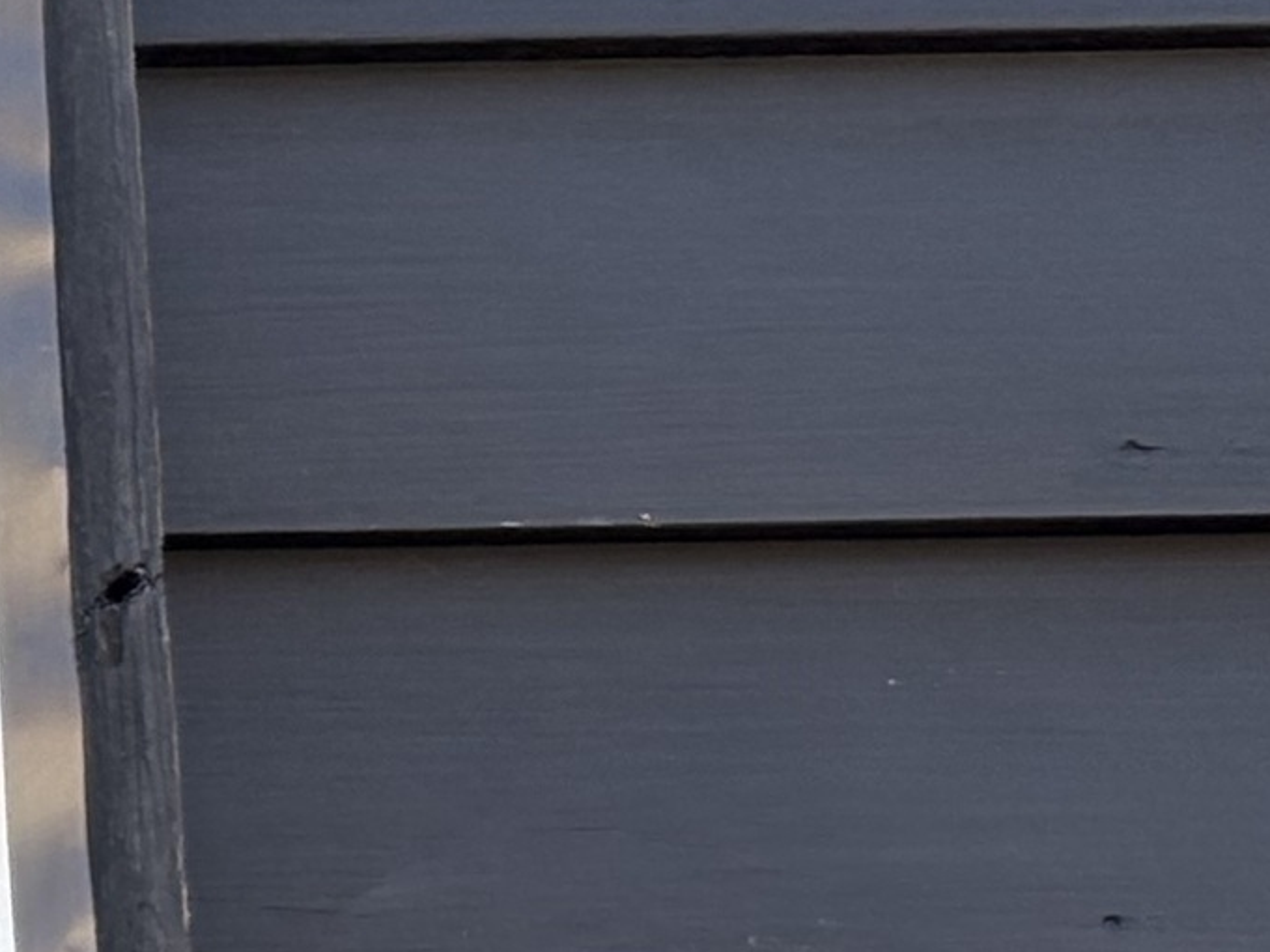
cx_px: -1337
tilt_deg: +11.8
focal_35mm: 235
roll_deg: +0.5
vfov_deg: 6.3
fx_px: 8622
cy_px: 991
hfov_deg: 8.0
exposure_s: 1/438
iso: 32
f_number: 1.6
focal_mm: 5.96
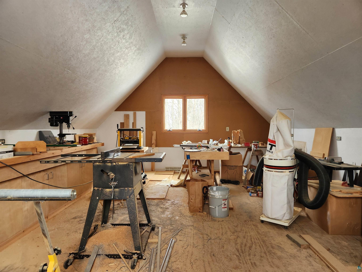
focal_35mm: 23
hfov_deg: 73.9
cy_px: 136
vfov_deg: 58.9
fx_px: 241
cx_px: 181
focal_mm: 5.4
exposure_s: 1/120
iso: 160
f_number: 1.8
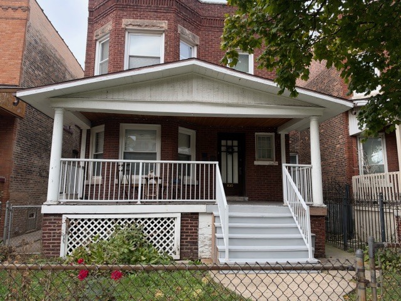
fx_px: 278
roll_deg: -0.2
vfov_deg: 56.8
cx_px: 200
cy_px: 150
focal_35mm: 24
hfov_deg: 71.6
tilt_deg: +9.5
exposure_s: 1/754
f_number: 1.8
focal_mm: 6.93
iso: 64
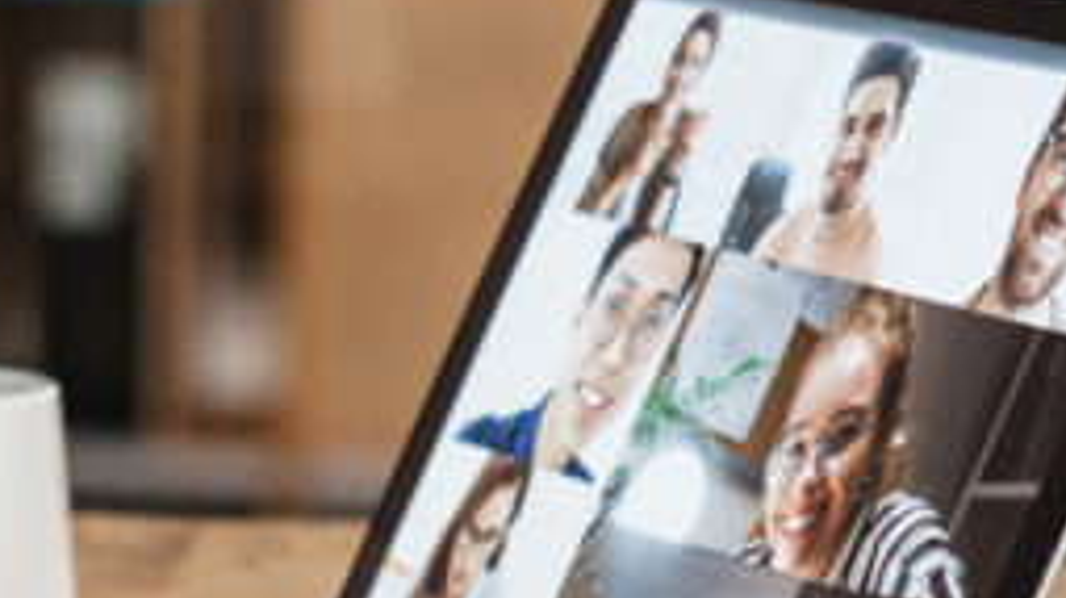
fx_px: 8332
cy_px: -2
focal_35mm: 295
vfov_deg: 4.1
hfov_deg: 7.1
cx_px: -857
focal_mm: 70
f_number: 2.8
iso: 1600
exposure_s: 1/160
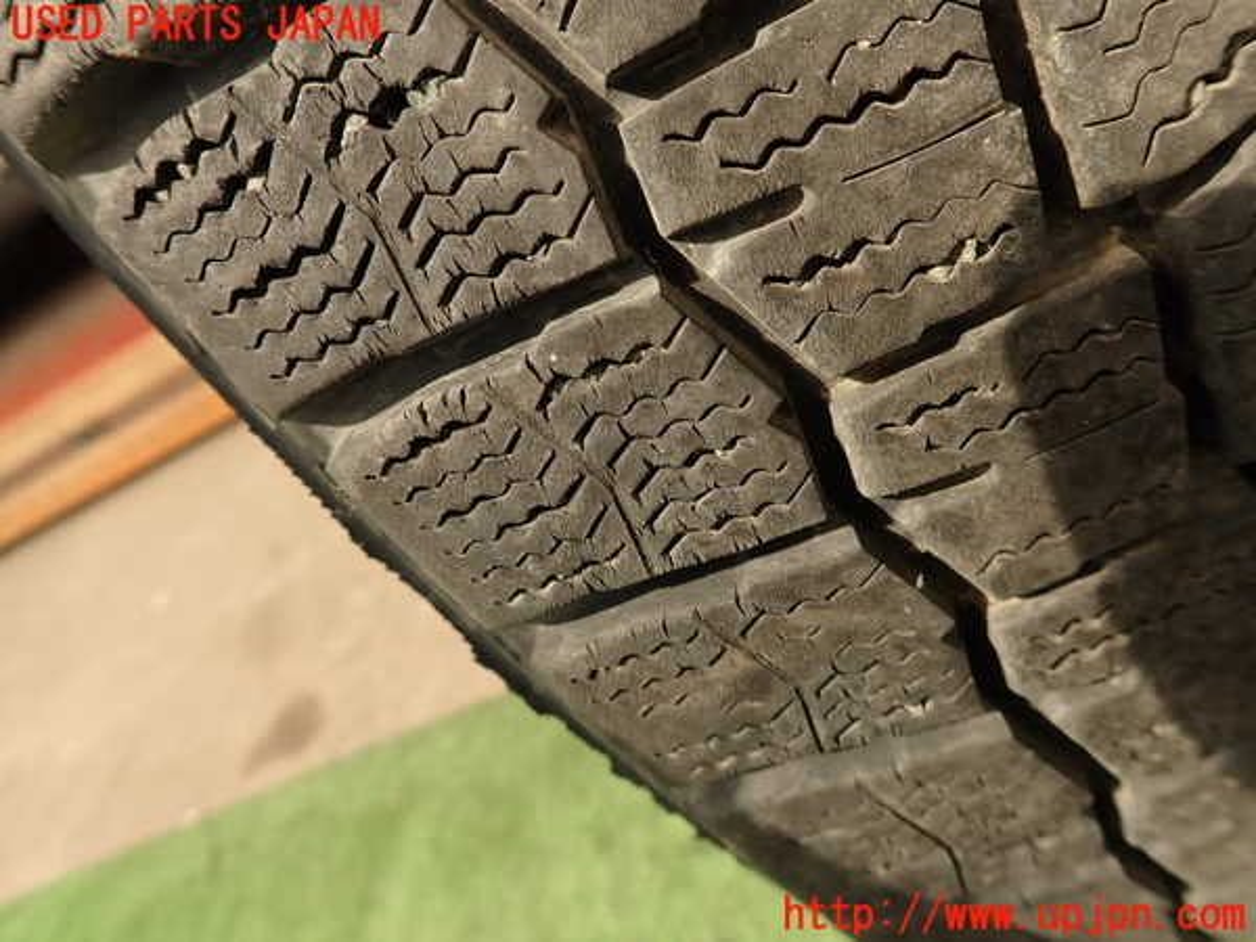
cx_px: 628
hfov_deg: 69.4
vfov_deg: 54.9
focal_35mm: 25
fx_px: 907
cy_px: 471
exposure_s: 1/400
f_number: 2.8
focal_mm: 4.5
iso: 100
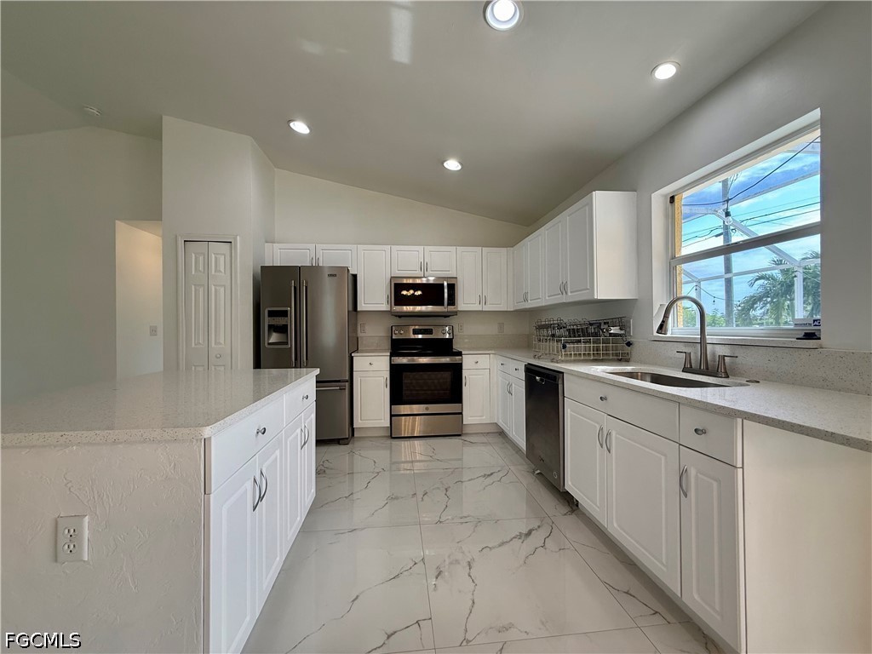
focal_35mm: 14
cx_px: 436
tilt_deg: +0.0
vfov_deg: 85.7
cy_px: 327
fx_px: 353
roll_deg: -0.6
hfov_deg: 102.1
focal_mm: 2.22
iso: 100
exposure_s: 1/120
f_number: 2.2
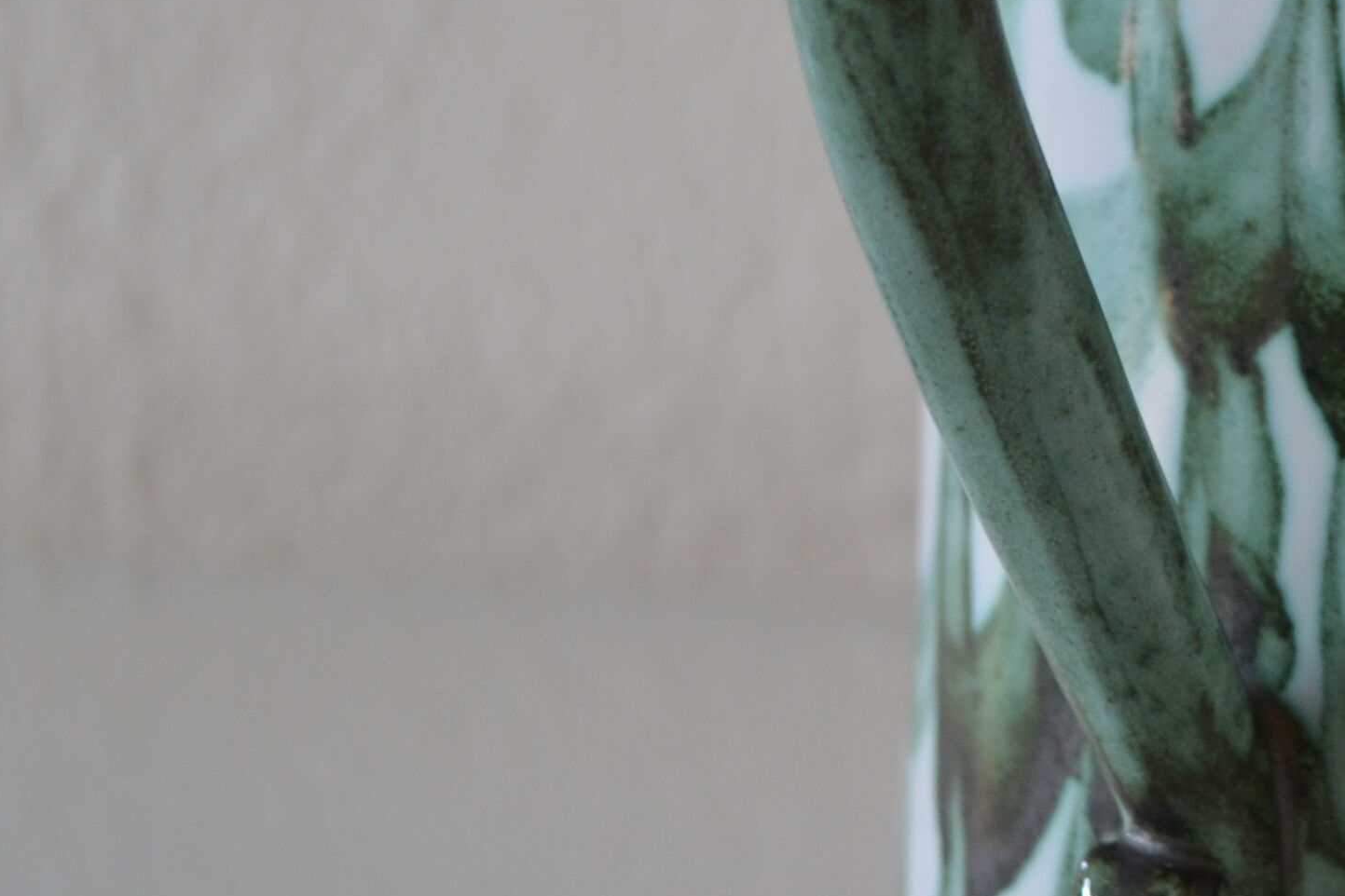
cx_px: 1591
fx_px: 4296
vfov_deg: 11.9
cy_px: 187
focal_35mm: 115
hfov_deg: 17.0
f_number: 4
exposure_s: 1/50
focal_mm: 24
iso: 400
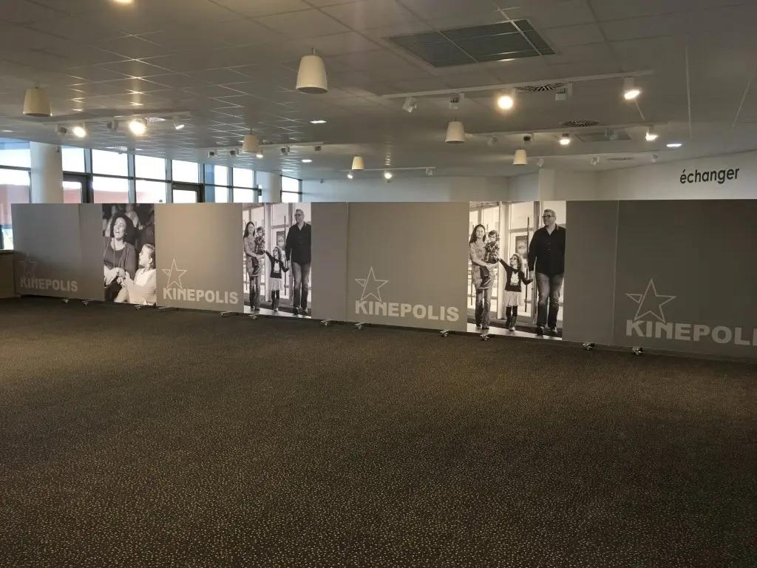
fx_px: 634
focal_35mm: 29
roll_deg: -0.6
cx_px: 378
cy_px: 284
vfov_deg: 48.2
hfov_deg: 61.7
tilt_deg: -4.6
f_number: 2.2
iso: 200
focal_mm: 4.15
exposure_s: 1/33
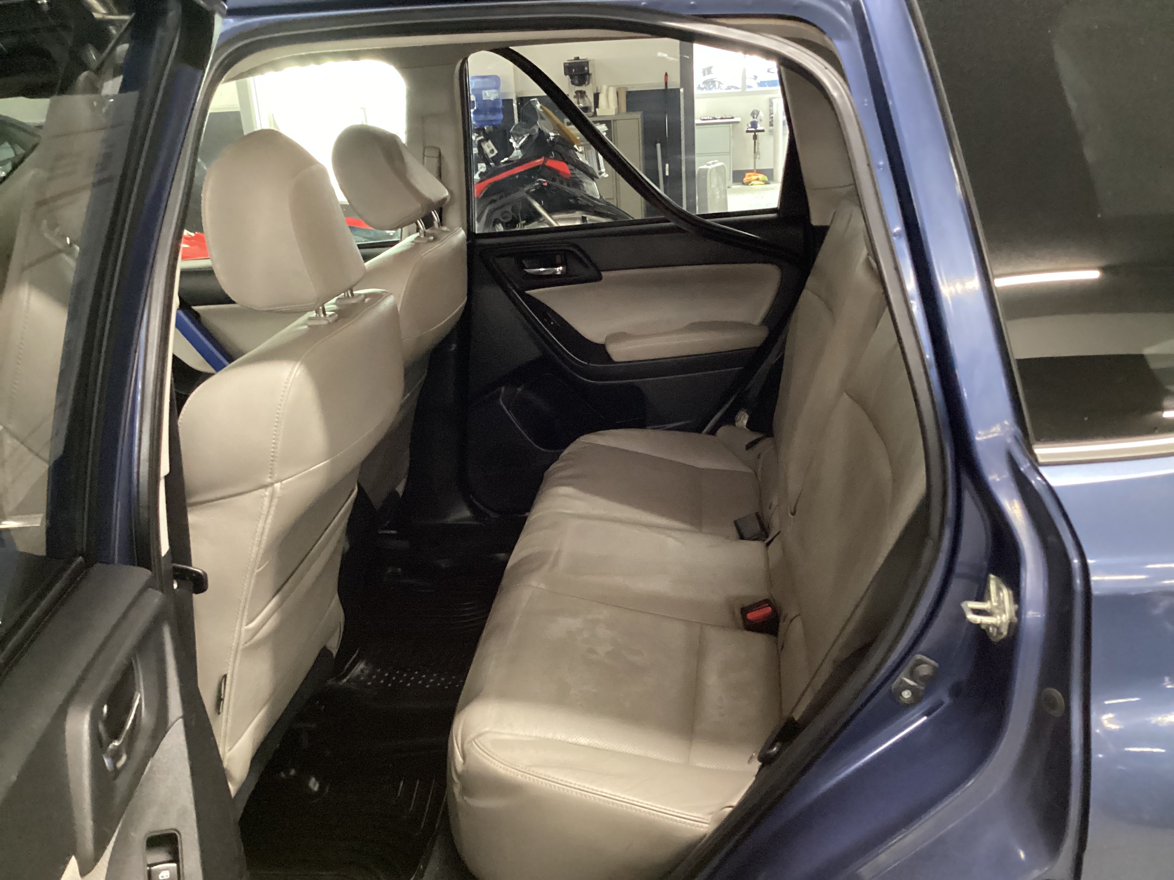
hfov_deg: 58.4
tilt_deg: -22.2
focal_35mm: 31
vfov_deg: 45.4
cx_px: 587
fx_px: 1051
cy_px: 440
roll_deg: +2.6
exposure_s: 1/30
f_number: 2.4
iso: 500
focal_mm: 3.3
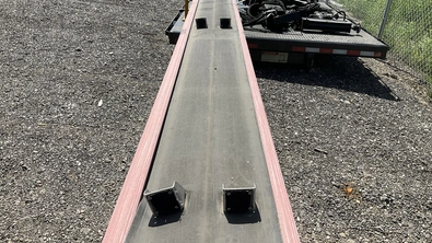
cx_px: 218
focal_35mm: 32
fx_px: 366
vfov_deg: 36.5
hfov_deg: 61.0
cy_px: 92
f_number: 1.8
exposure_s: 1/1786
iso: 25
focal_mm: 3
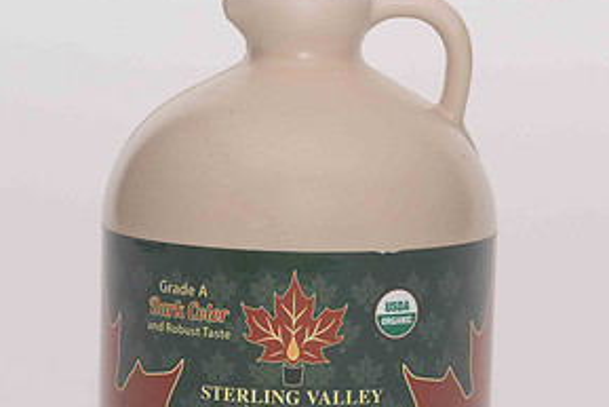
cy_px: 241
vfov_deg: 8.0
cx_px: 335
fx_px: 2894
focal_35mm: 171
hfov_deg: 12.0
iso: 400
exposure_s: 1/100
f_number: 13
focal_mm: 85
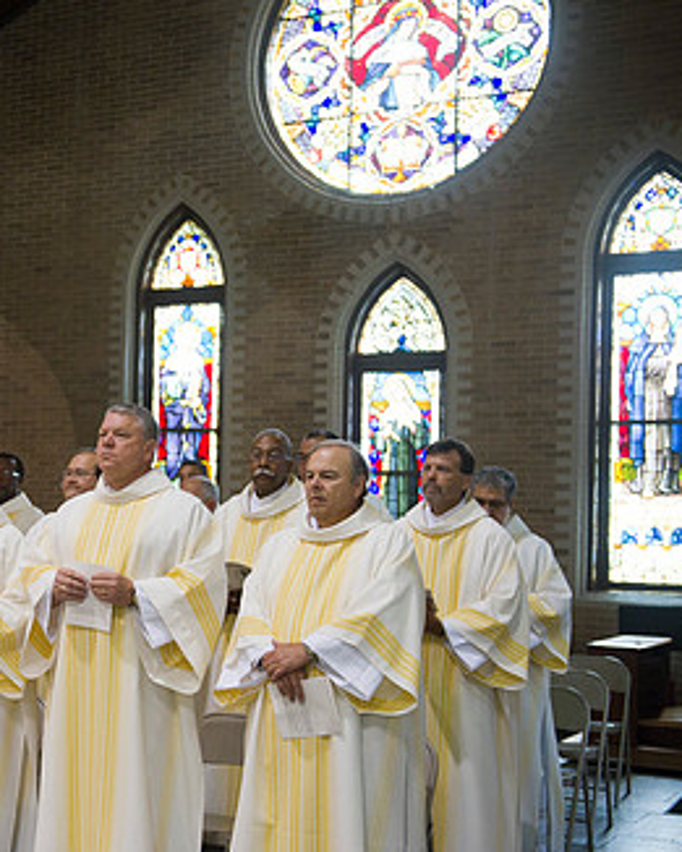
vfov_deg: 31.4
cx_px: 37
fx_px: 1513
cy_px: 486
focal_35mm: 60
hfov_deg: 24.5
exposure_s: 1/160
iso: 2000
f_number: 2.8
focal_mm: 36
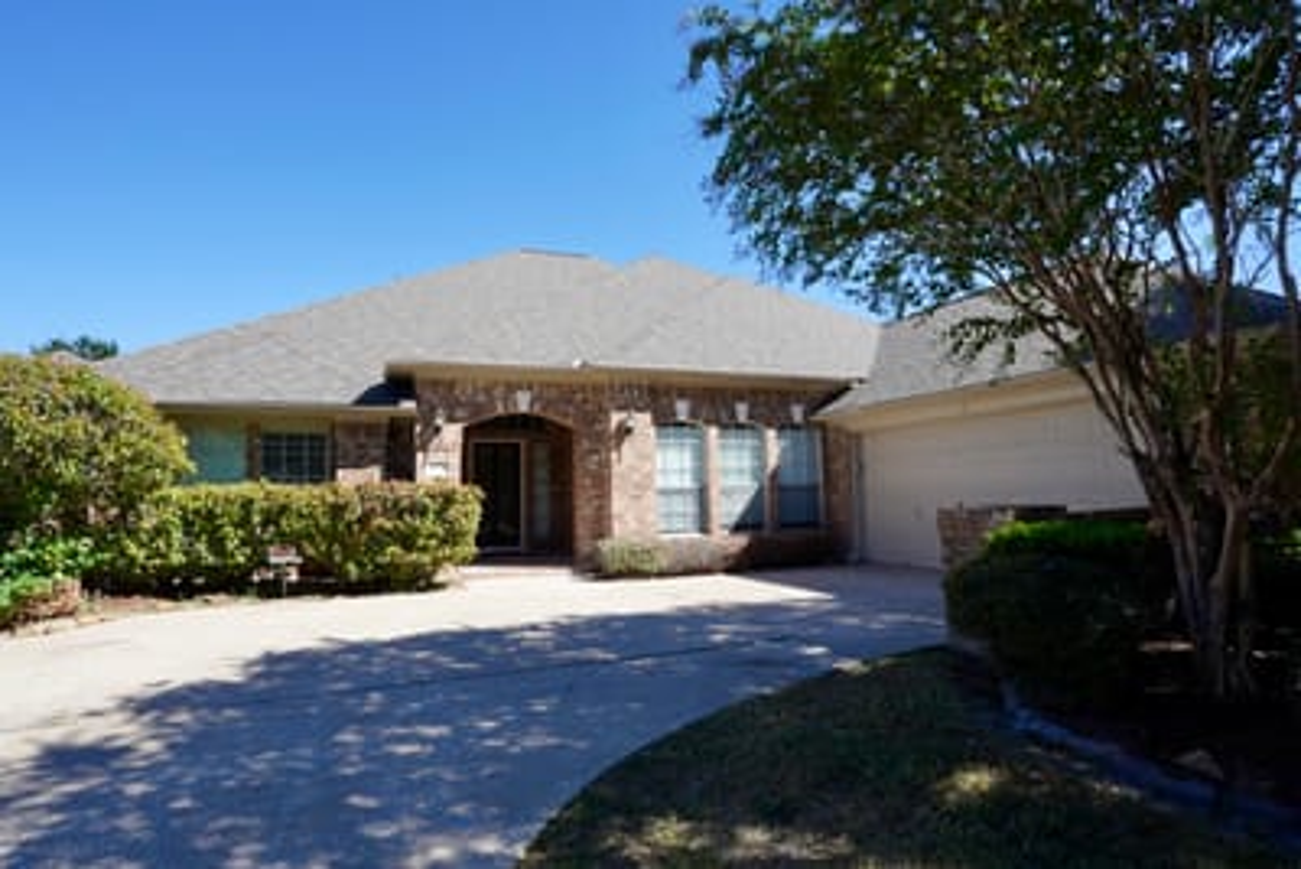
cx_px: 650
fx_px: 578
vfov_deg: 73.8
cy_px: 434
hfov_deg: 96.7
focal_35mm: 16
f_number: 14
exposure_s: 1/500
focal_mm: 16
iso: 1250
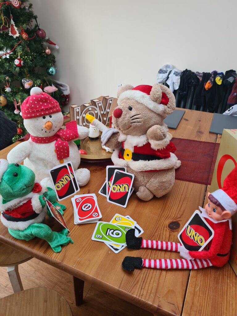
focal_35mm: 26
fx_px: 237
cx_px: 118
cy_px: 158
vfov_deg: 67.3
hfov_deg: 53.1
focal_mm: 5.4
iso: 125
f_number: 1.8
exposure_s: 1/50
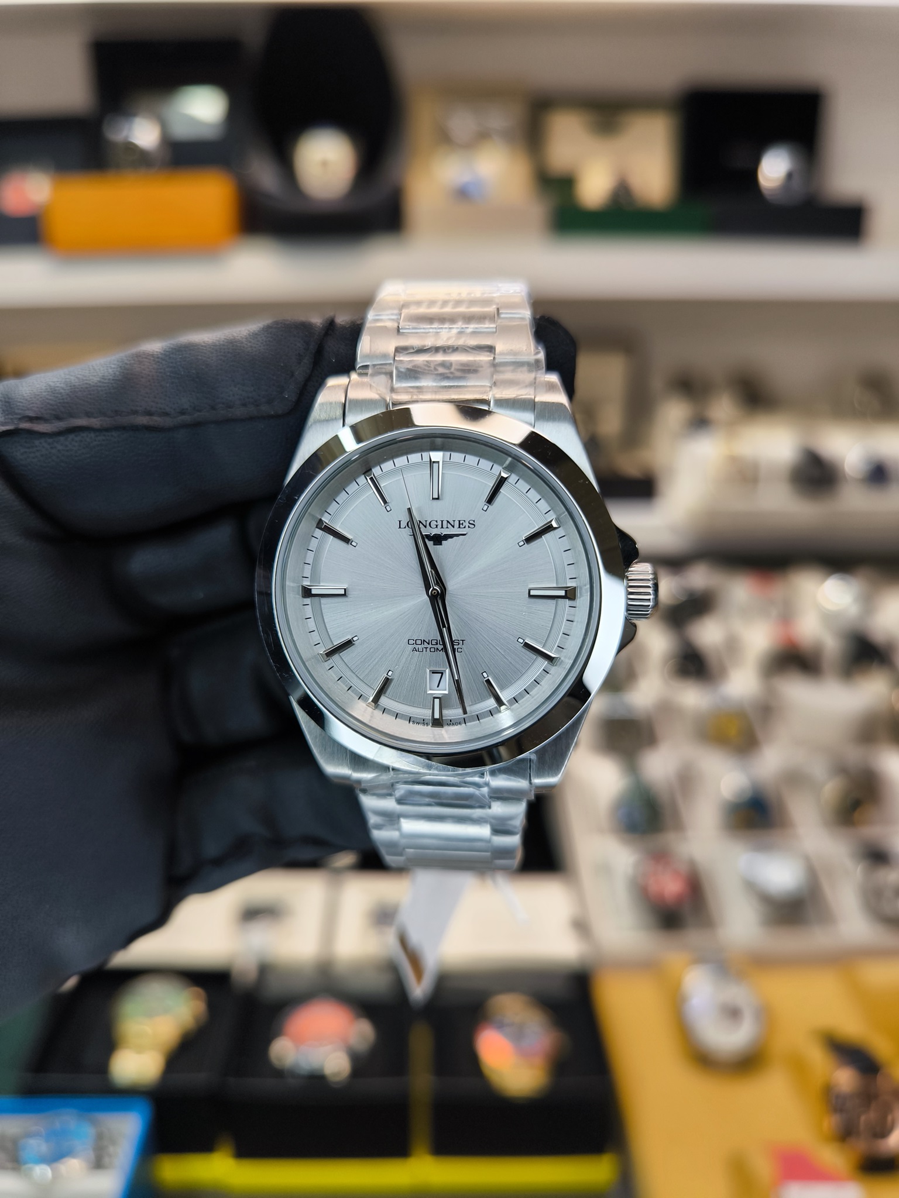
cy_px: 599
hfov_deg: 56.8
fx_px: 831
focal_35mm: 24
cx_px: 450
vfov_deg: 71.6
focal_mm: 6.92
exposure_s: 1/100
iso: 50
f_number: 1.9
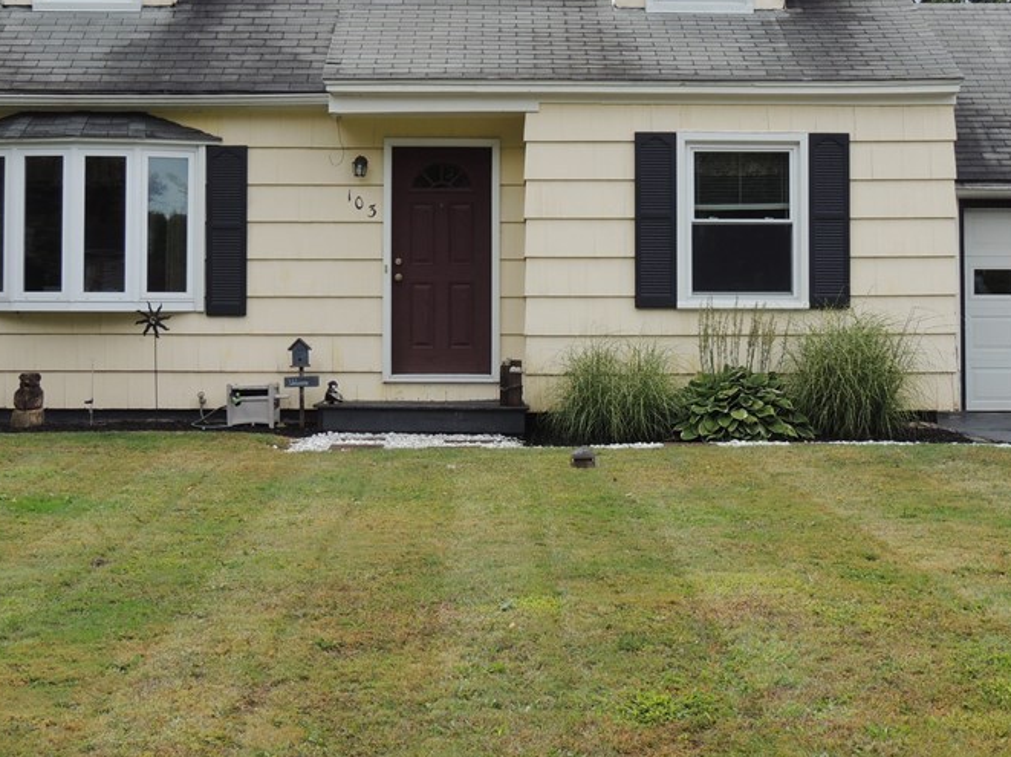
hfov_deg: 31.2
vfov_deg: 23.5
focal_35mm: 62
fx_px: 1810
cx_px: 543
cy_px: 251
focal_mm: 7.1
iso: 100
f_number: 3.3
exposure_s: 1/500
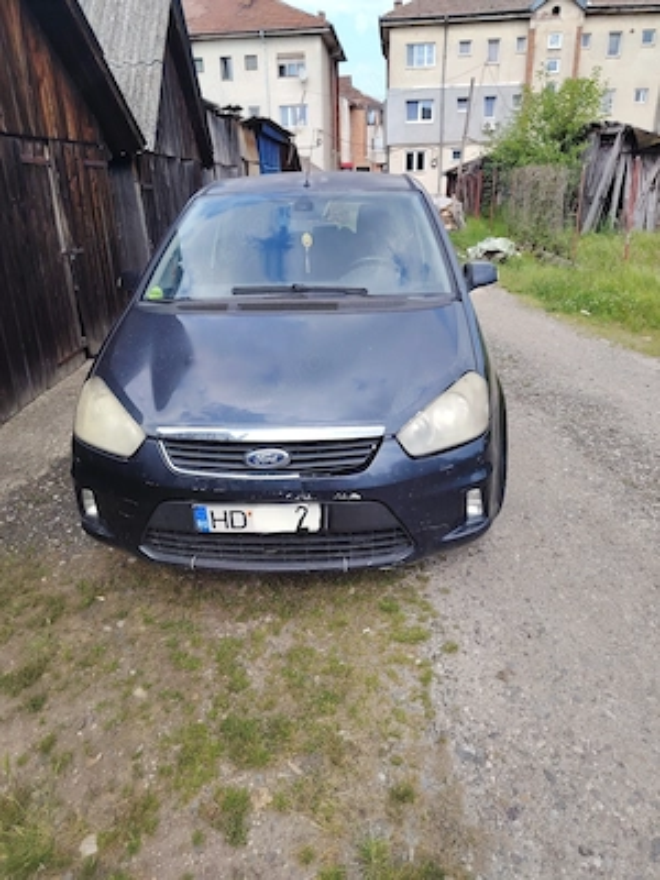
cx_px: 330
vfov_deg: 71.6
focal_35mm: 24
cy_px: 440
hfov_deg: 56.8
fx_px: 610
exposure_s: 1/366
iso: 100
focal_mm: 5.25
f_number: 1.75
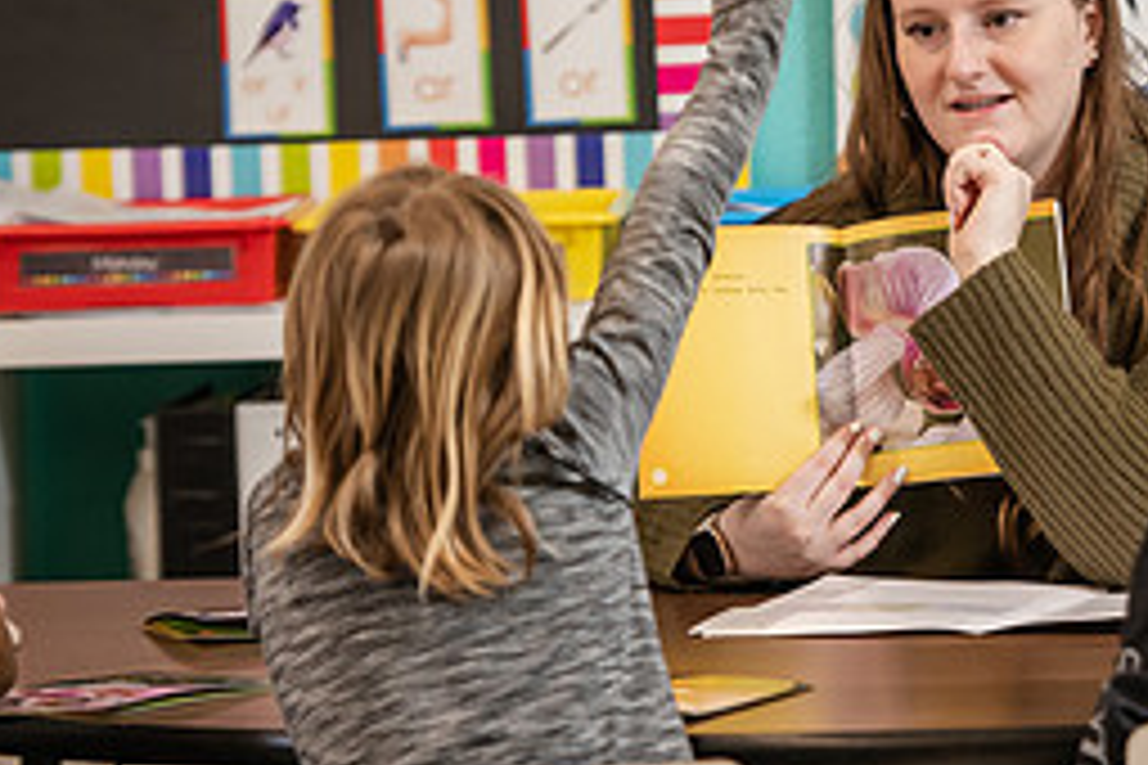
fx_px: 10140
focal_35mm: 318
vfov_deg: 4.3
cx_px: 1139
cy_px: 313
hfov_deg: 6.5
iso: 1000
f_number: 3.2
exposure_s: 1/200
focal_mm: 140
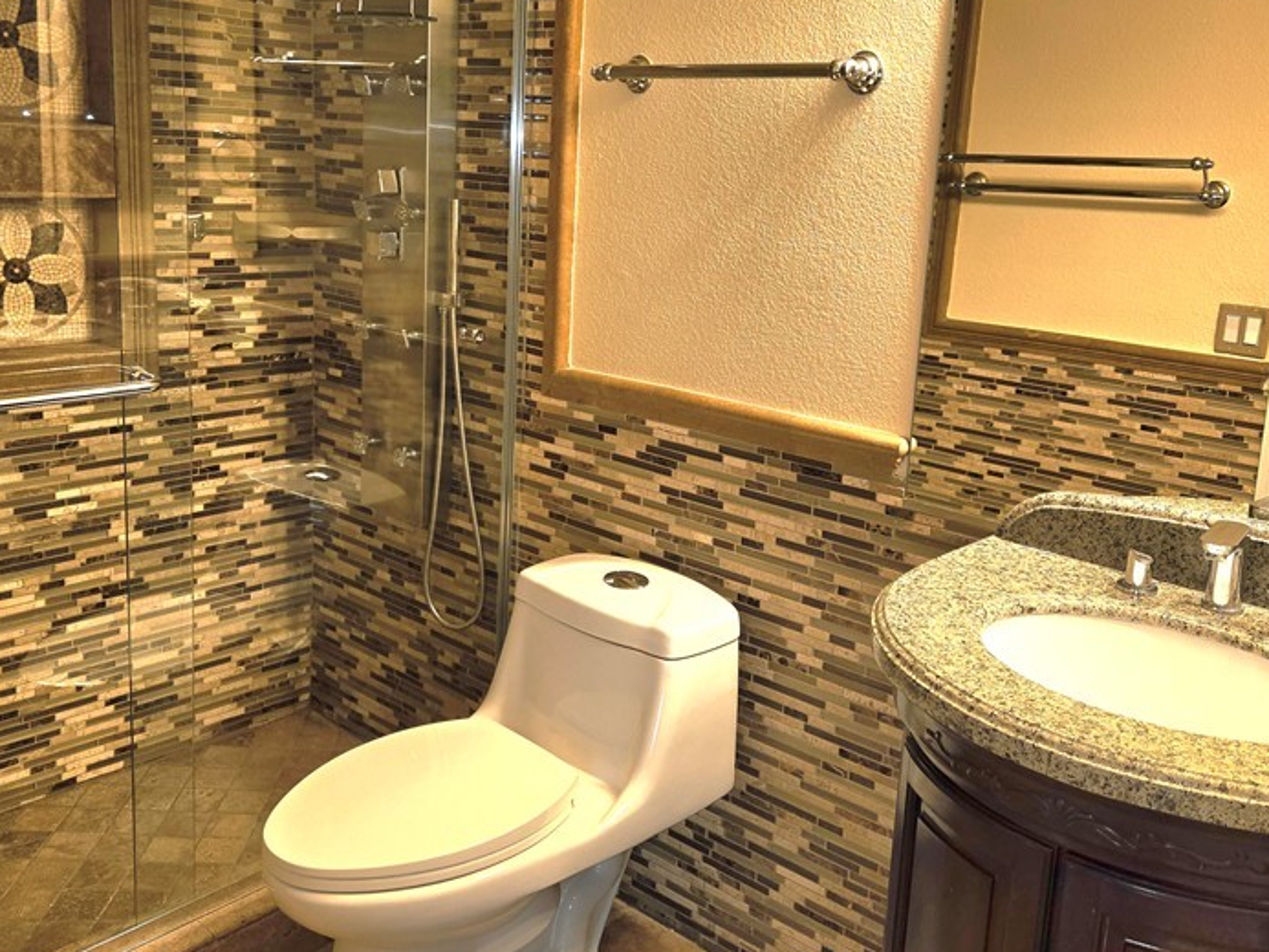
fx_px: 1247
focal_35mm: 34
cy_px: 384
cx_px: 672
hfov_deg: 53.9
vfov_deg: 41.6
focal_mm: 5.4
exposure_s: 1/60.2
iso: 40
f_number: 1.8
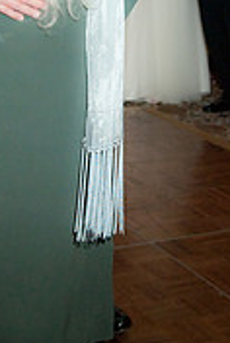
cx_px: 96
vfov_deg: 17.5
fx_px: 1098
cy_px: 45
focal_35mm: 115
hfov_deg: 12.0
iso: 800
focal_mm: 30
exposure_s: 1/80
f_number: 4.2
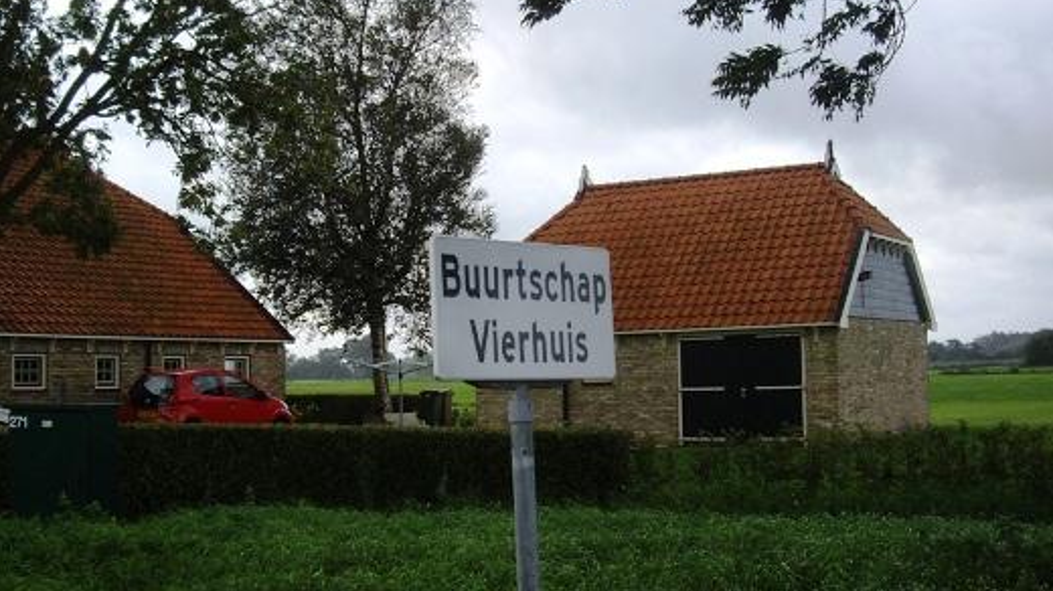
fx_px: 1423
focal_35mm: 51
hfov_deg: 40.5
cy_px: 269
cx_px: 452
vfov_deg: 23.5
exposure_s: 1/320
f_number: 2.8
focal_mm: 7.9
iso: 64
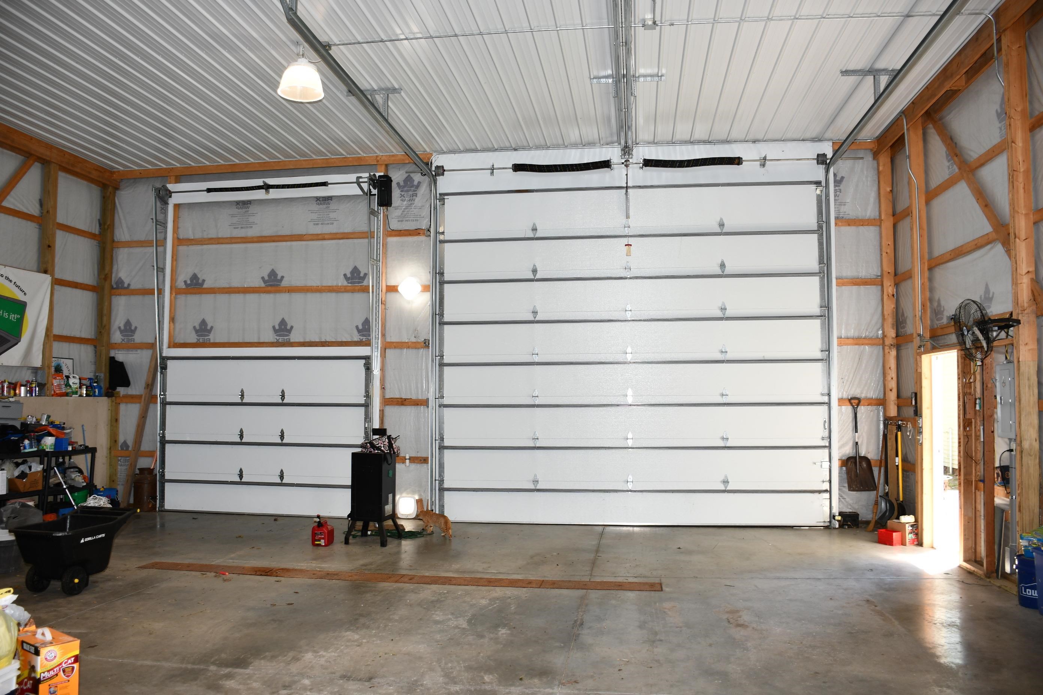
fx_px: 782
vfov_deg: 47.9
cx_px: 522
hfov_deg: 67.4
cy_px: 348
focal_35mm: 27
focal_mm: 18
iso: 200
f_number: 4
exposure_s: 1/60
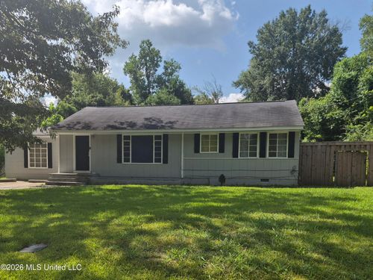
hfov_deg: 73.9
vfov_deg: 58.9
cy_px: 140
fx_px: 248
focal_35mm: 23
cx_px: 186
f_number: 1.8
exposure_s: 1/5000
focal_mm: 5.4
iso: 80
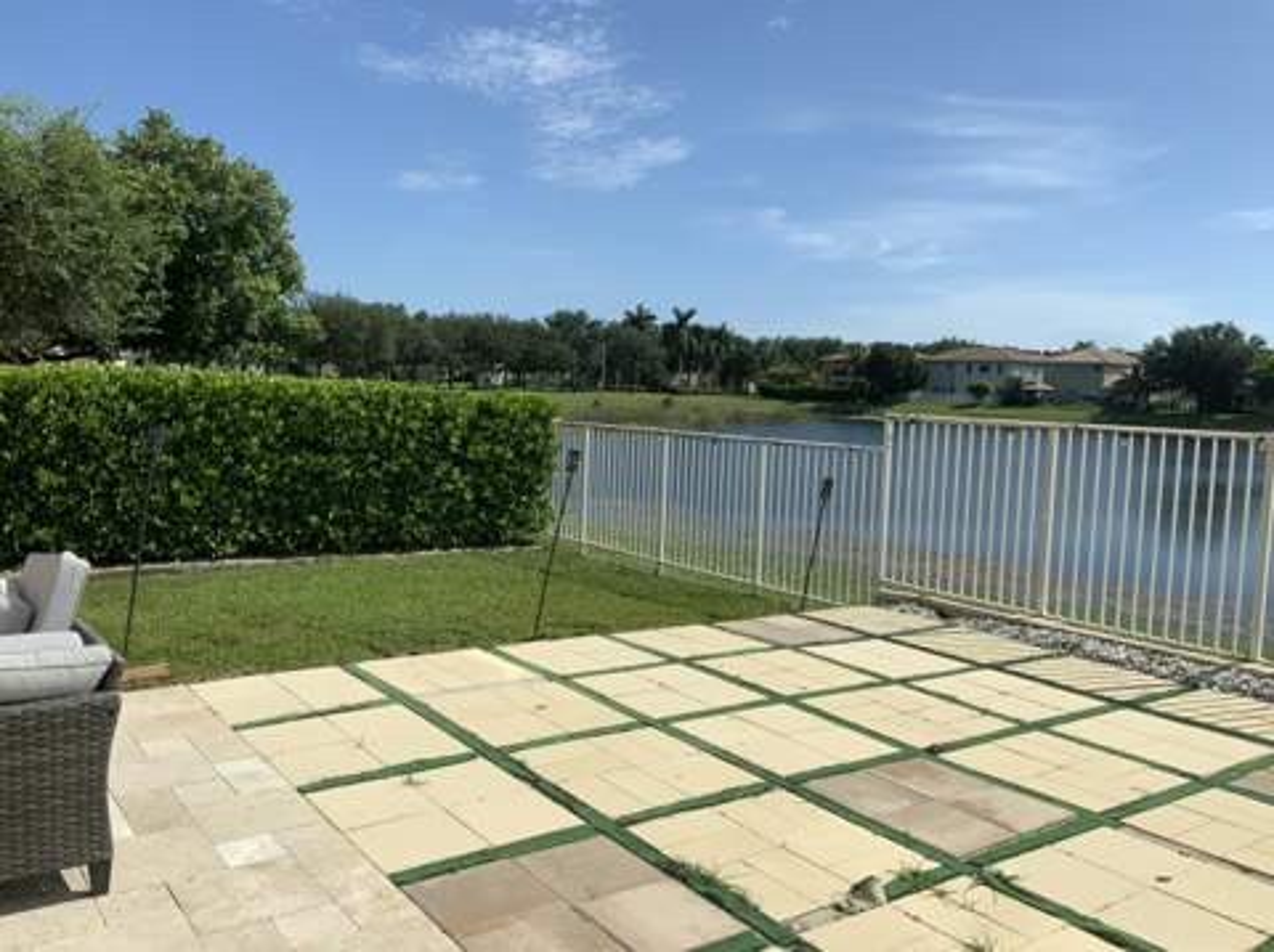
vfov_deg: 48.2
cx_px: 637
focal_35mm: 29
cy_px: 476
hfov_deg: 61.7
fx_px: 1066
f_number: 1.8
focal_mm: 3
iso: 20
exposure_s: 1/4065
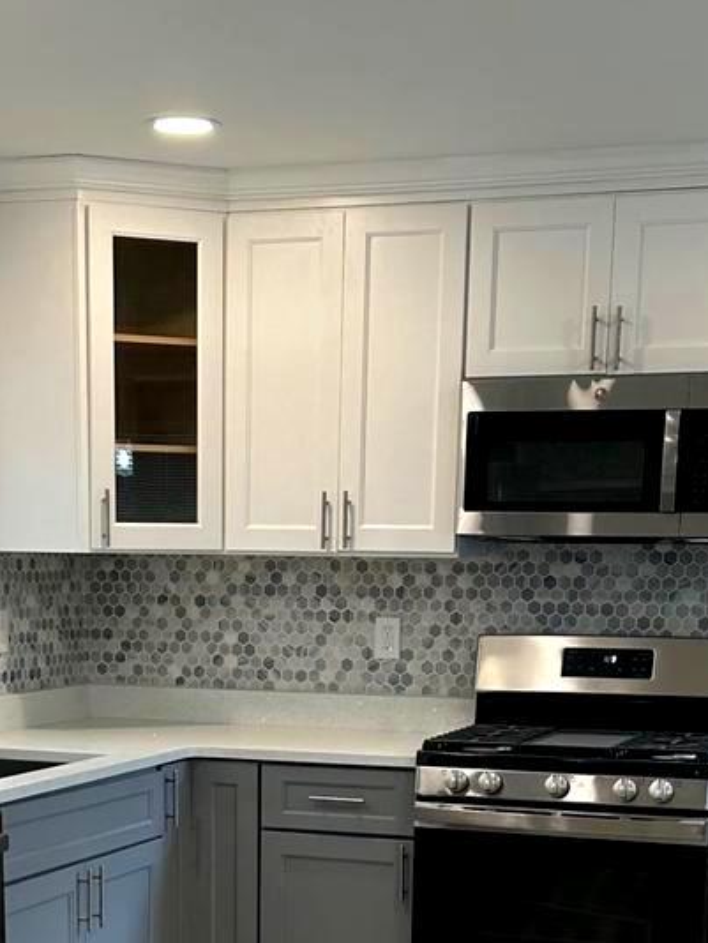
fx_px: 1880
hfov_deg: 21.3
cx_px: 281
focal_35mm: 69
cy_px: 872
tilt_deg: -10.0
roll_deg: -0.7
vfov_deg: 27.0
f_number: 1.78
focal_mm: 6.86
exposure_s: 1/120
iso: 125
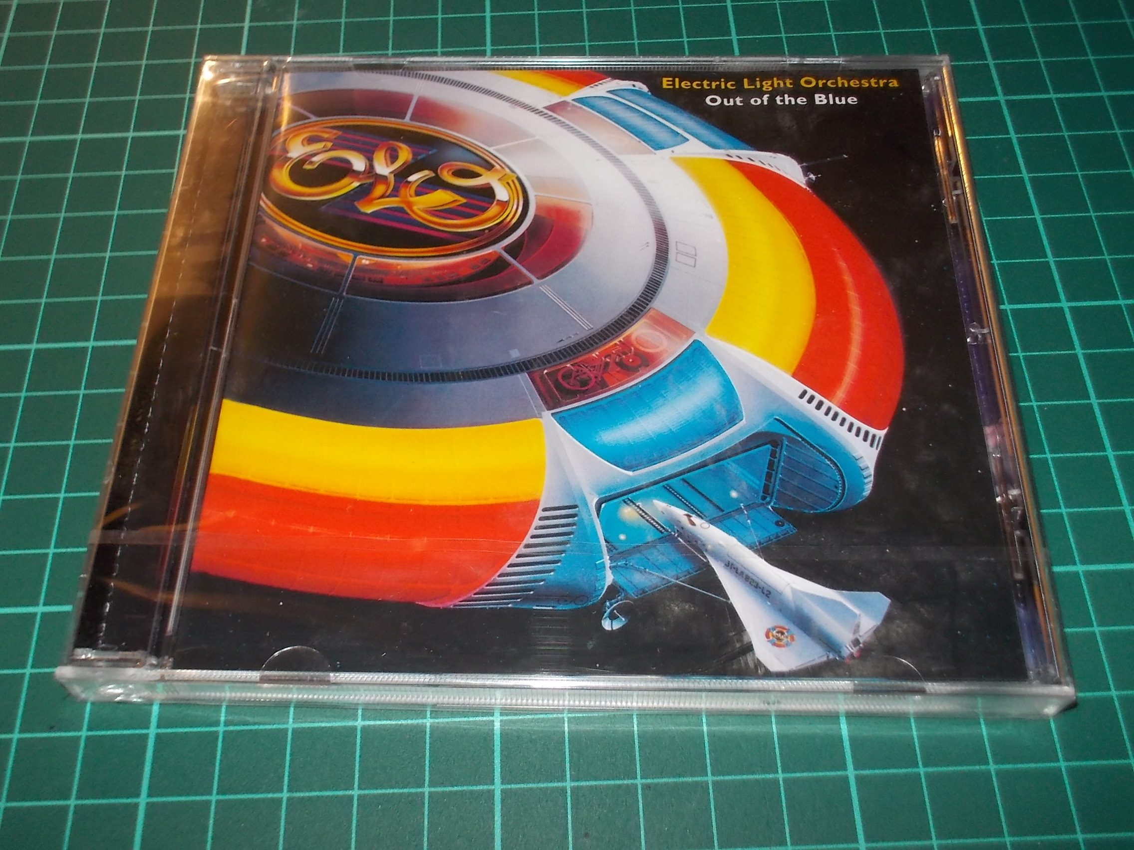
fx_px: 1212
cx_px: 567
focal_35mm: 37
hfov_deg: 50.1
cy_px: 425
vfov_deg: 38.7
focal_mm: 5.2
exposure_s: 1/30
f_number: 3.7
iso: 200
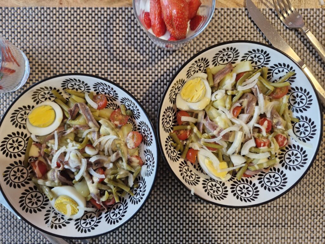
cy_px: 122
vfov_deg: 58.9
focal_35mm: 23
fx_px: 216
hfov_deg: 73.9
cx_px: 162
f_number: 1.8
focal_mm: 5.54
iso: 400
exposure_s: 1/100
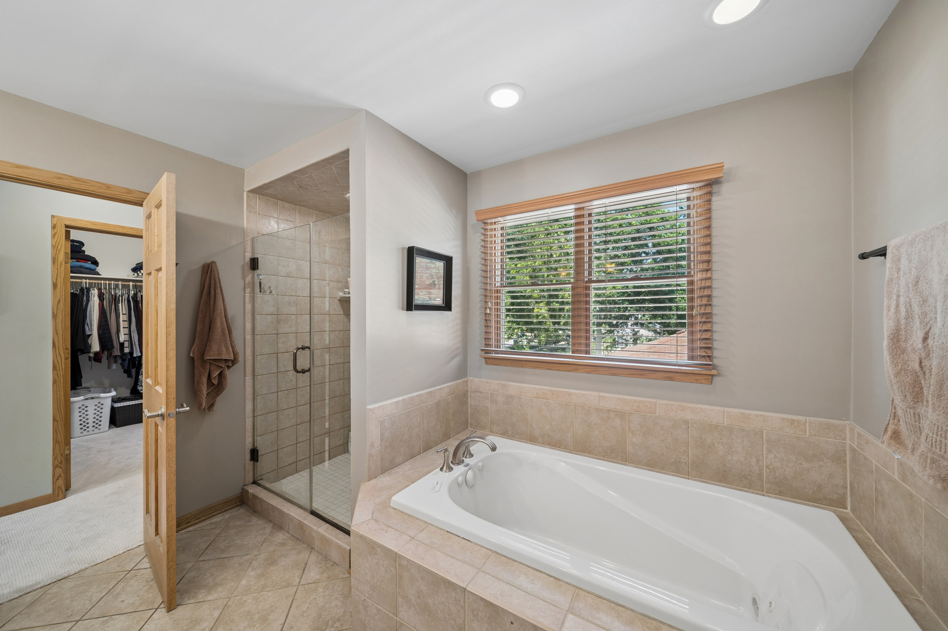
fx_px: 342
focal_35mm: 13
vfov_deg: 85.4
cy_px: 316
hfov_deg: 108.4
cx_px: 474
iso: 400
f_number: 8
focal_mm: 13
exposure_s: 1/8
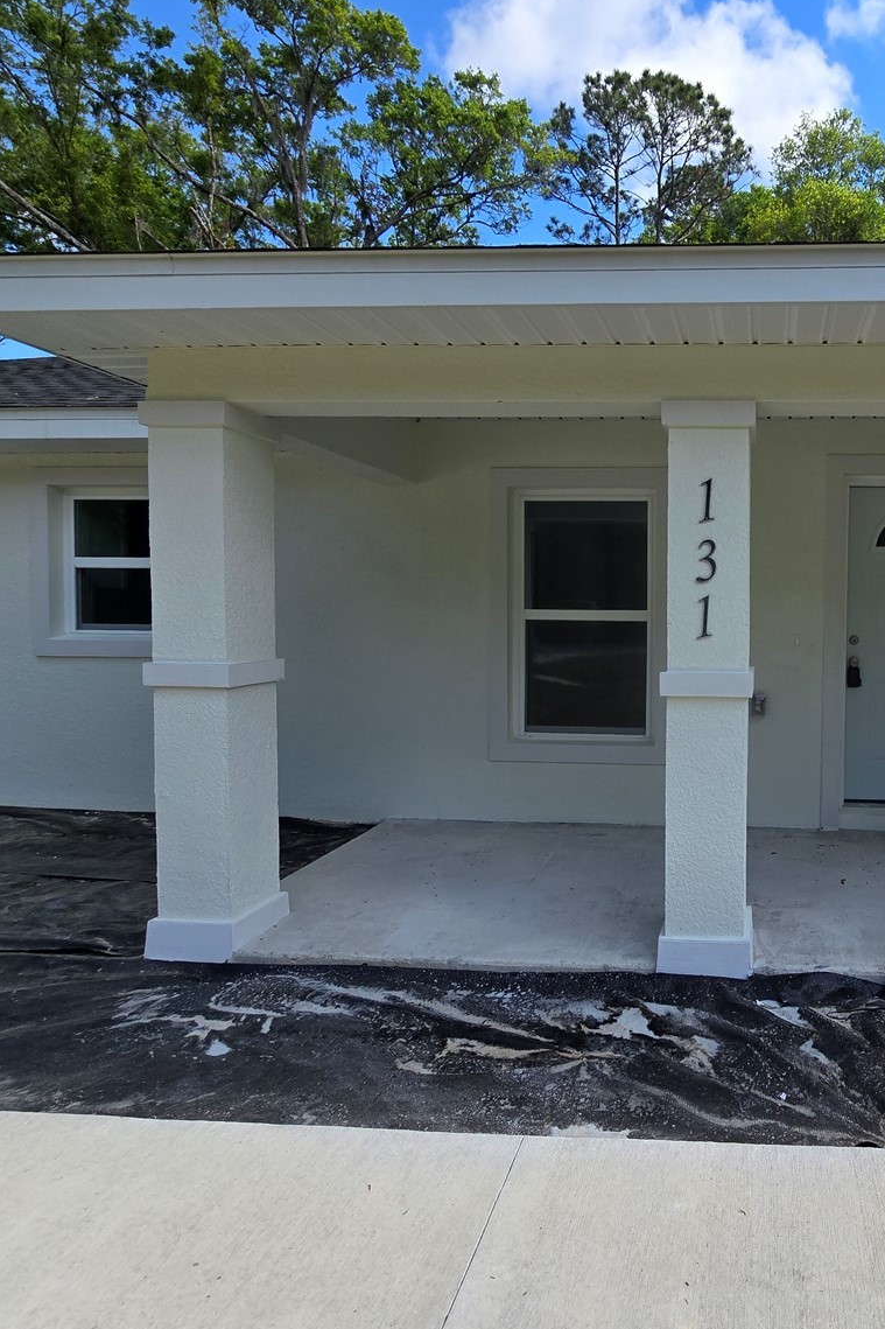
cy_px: 646
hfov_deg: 58.8
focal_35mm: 19
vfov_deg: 86.9
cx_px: 726
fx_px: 701
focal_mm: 2.2
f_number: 2.2
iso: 50
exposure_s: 1/1559
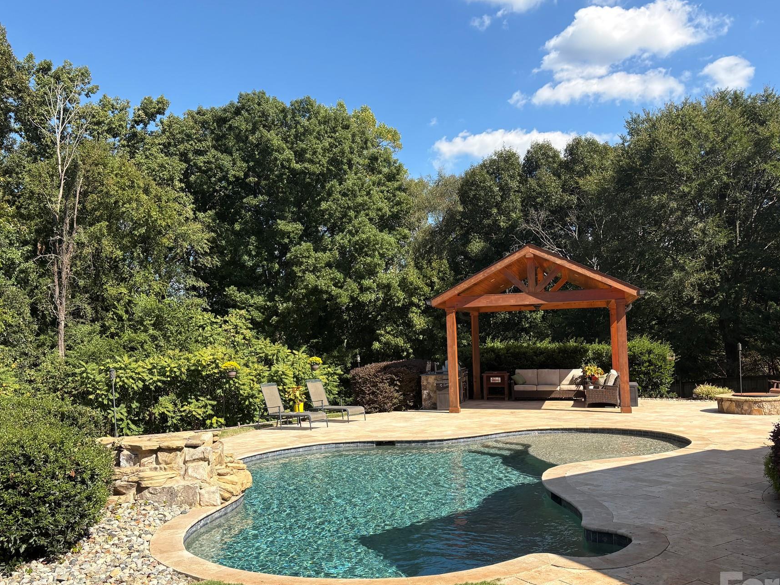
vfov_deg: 45.4
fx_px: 698
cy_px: 312
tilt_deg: +2.8
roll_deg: +1.6
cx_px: 400
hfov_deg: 58.4
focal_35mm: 31
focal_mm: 5.96
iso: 50
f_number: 1.6
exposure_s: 1/2208
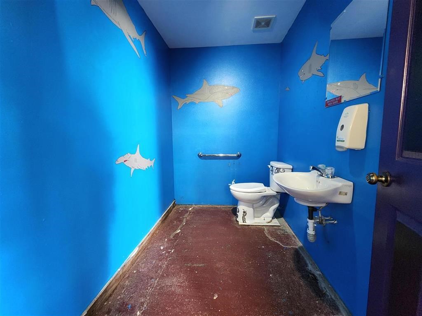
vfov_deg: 89.9
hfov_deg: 106.2
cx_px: 211
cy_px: 158
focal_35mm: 13
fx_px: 158
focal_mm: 2.2
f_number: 2.2
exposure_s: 1/24
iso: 640
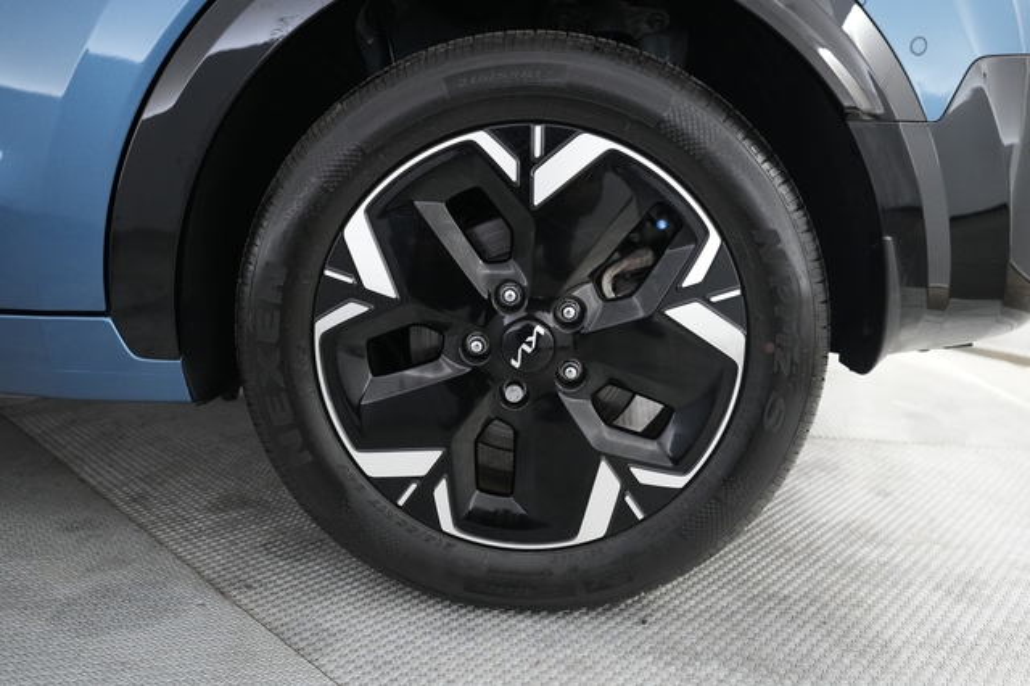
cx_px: 515
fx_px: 743
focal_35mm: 26
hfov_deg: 69.4
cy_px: 343
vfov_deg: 49.5
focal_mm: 26
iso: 4000
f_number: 2.8
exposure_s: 1/160
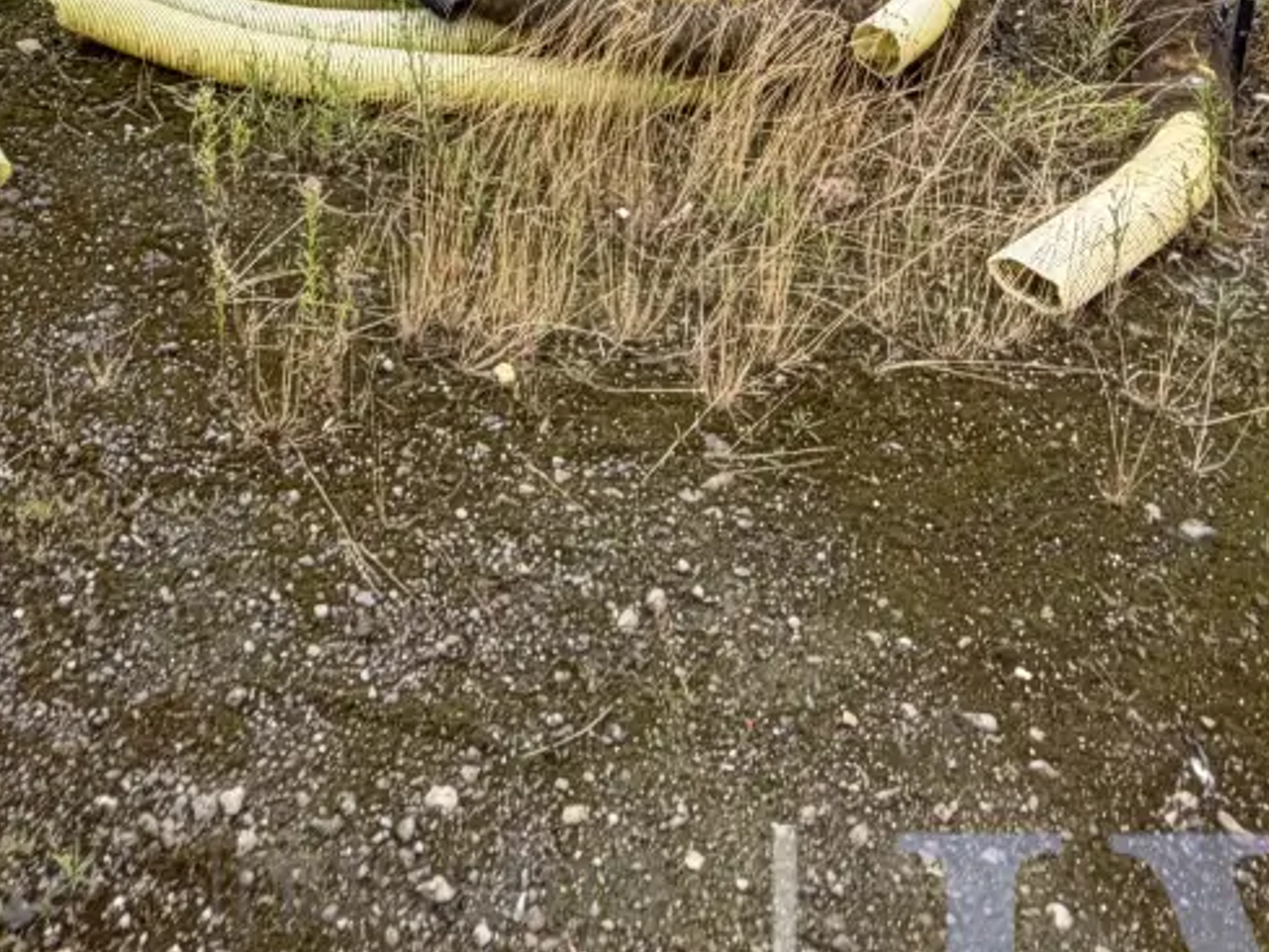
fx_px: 2017
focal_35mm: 55
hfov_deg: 34.4
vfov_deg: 23.5
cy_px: -283
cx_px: 361
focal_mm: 2.22
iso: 40
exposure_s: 1/182
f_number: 2.2
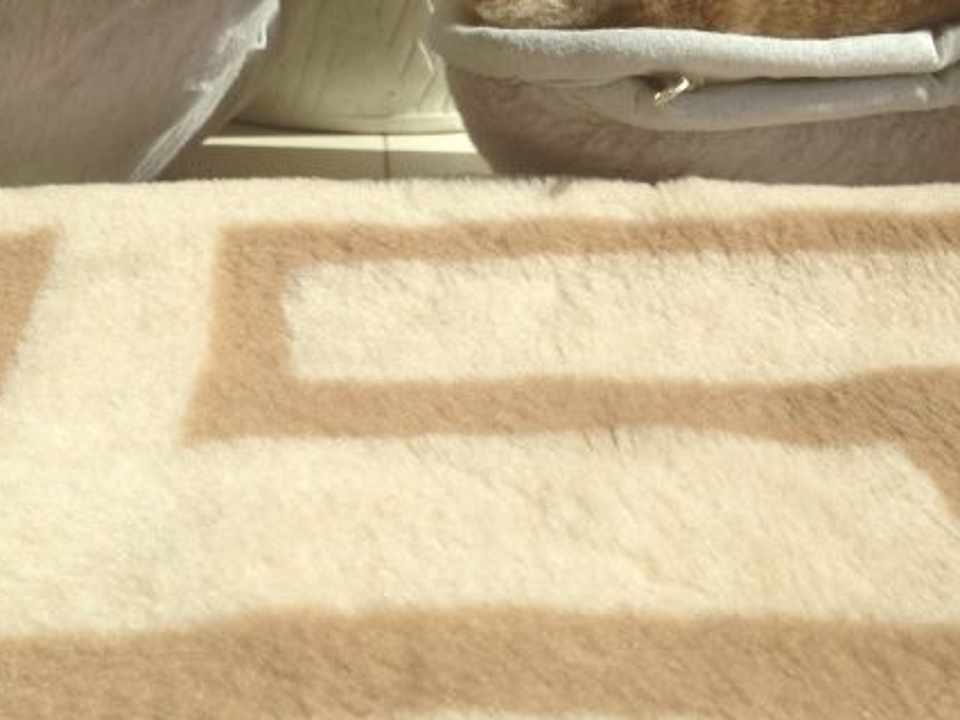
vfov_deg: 26.5
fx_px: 1526
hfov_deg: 34.8
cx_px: 372
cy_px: 293
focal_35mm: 55
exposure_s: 1/1808
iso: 50
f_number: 2.4
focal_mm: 4.13
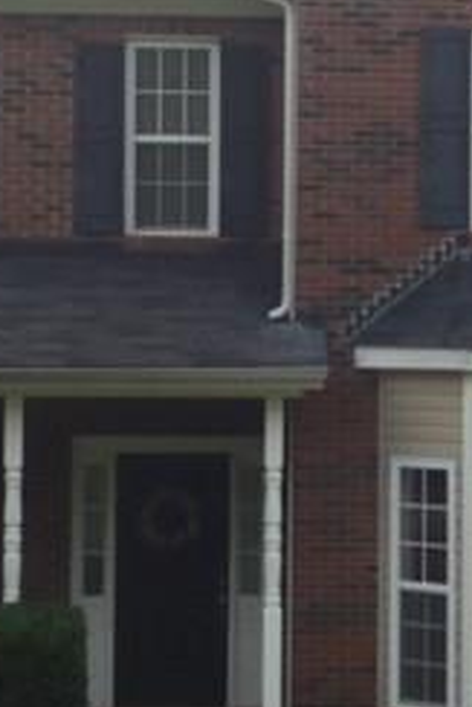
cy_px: 307
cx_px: 466
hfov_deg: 9.5
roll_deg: +0.4
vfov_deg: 14.2
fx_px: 2828
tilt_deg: +1.2
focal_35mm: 144
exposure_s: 1/616
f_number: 2.4
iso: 50
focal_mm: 4.12
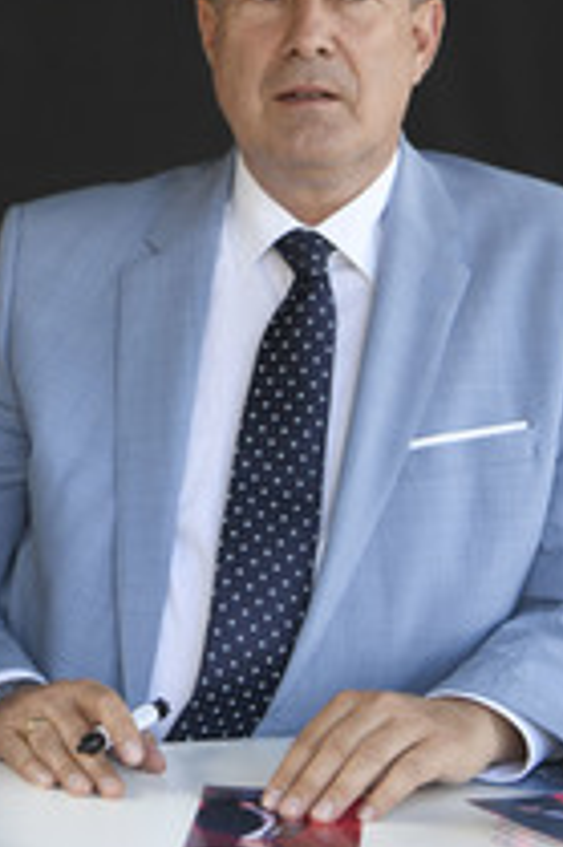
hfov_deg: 12.4
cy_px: 255
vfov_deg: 18.9
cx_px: -87
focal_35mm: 108
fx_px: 2538
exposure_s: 1/640
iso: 640
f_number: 4
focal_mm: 50
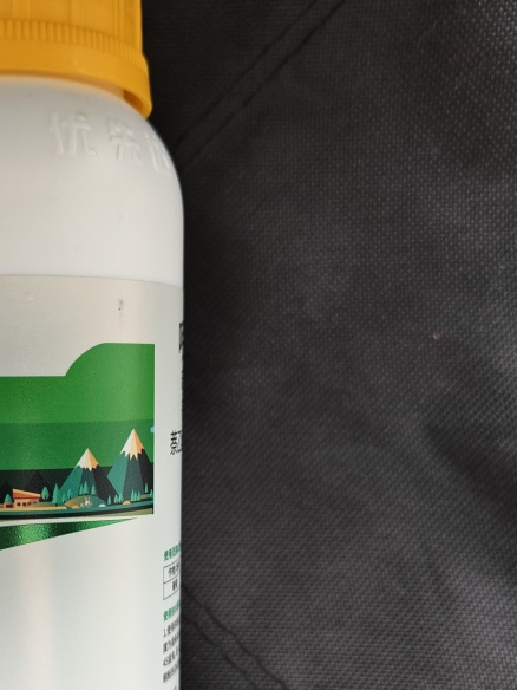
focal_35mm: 42
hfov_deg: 32.6
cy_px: 464
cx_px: 53
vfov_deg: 44.1
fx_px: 836
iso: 182
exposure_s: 1/100
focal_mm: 5.56
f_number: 1.88
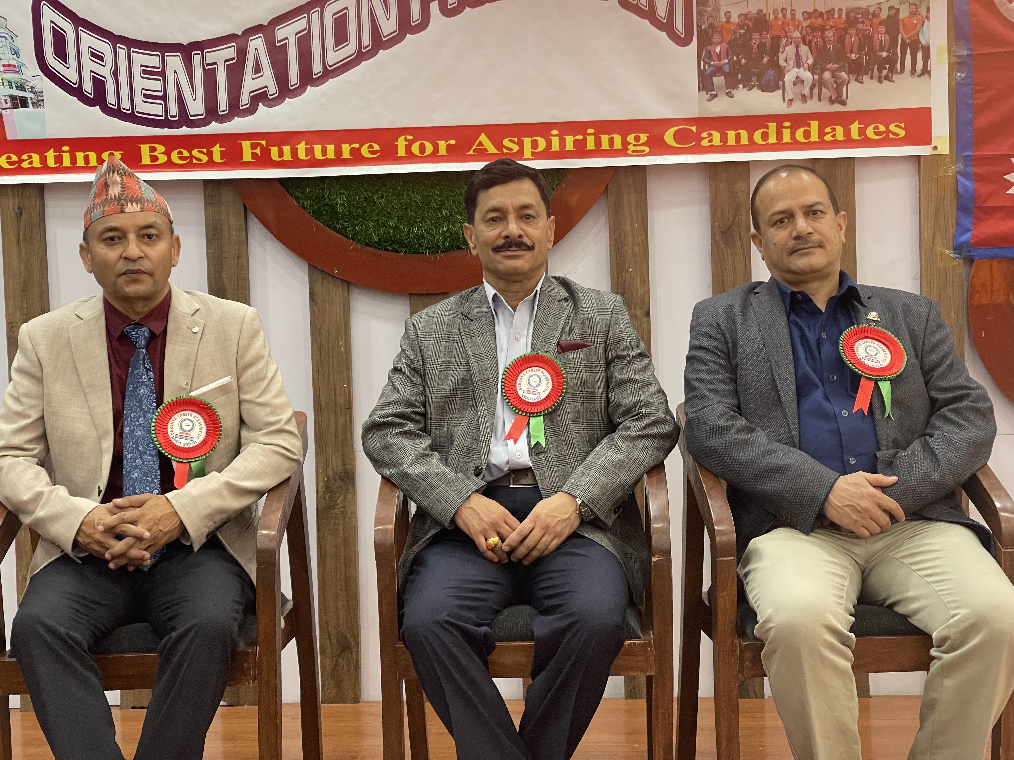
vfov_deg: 22.9
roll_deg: +1.7
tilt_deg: -3.8
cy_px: 380
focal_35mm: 64
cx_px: 507
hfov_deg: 30.3
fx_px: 1875
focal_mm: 7.5
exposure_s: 1/50
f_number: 2.2
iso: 320
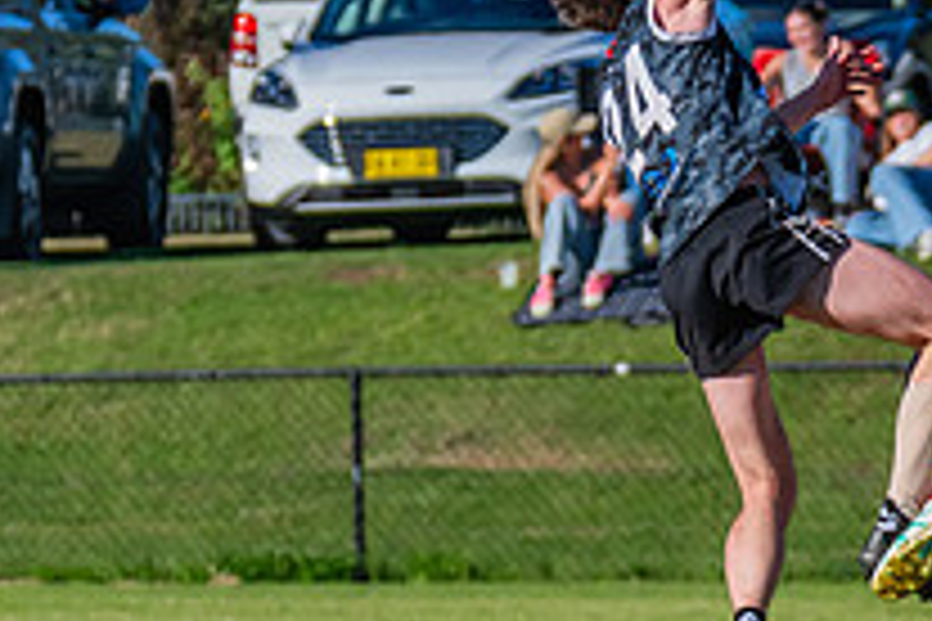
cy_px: 379
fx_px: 30521
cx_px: 978
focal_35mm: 1179
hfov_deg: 1.7
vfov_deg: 1.2
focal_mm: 340
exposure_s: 1/1600
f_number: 9
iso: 800
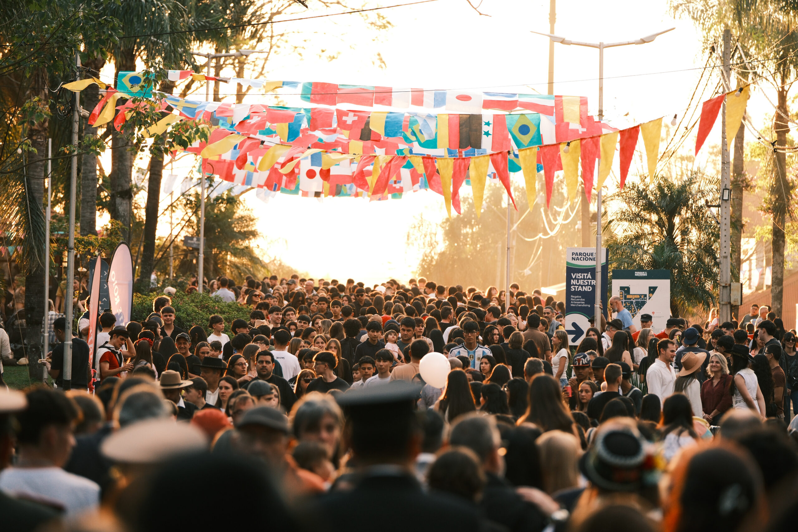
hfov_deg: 9.8
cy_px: 266
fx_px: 4655
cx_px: 399
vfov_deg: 6.5
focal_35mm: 210
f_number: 3.6
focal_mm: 140
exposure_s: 1/250
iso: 640
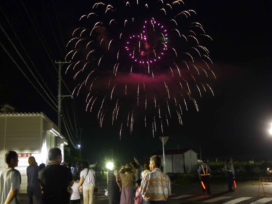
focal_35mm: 40
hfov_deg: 46.8
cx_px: 136
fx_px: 314
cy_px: 102
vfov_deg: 36.0
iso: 800
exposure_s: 1/15
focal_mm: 20
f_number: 1.7
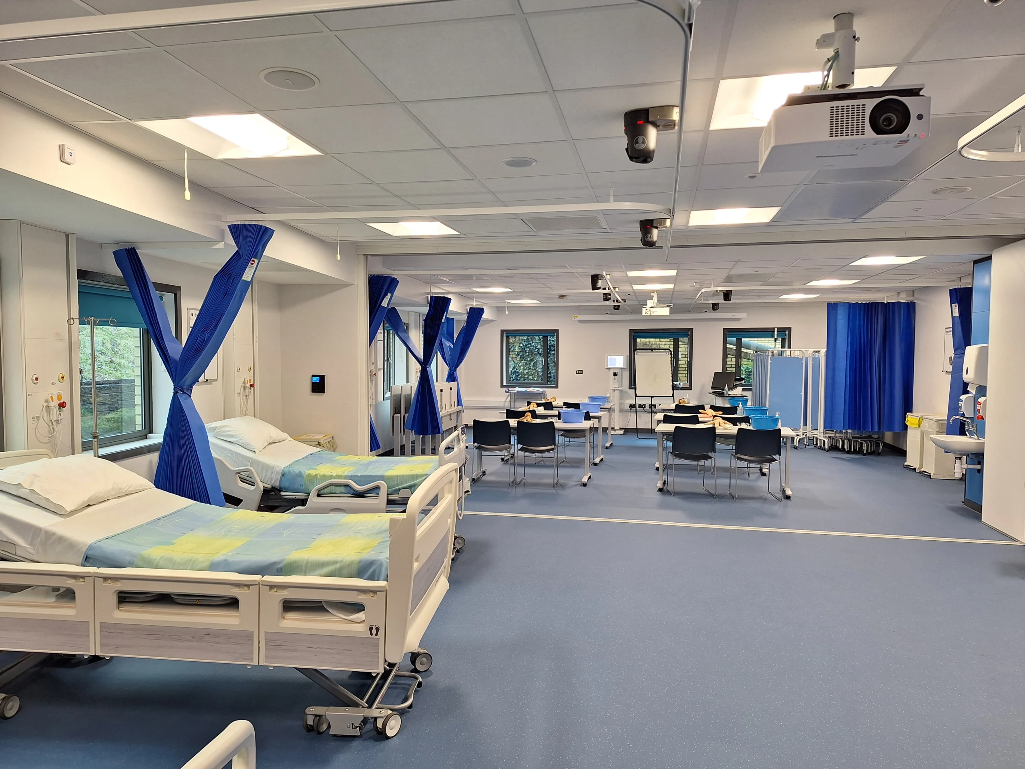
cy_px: 384
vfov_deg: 58.9
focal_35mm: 23
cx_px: 512
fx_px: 681
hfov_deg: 73.9
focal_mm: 5.54
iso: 64
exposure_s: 1/50
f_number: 1.8
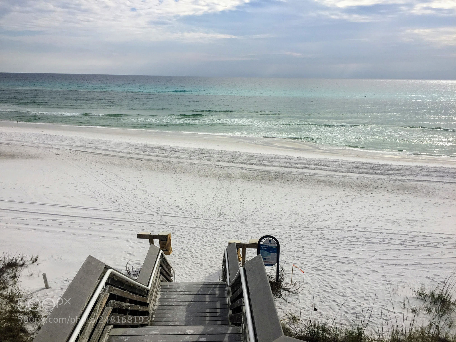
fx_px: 382
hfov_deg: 61.7
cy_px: 171
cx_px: 228
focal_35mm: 29
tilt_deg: -14.5
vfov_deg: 48.2
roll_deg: +0.3
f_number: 2.2
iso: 32
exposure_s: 1/4950
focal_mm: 4.15
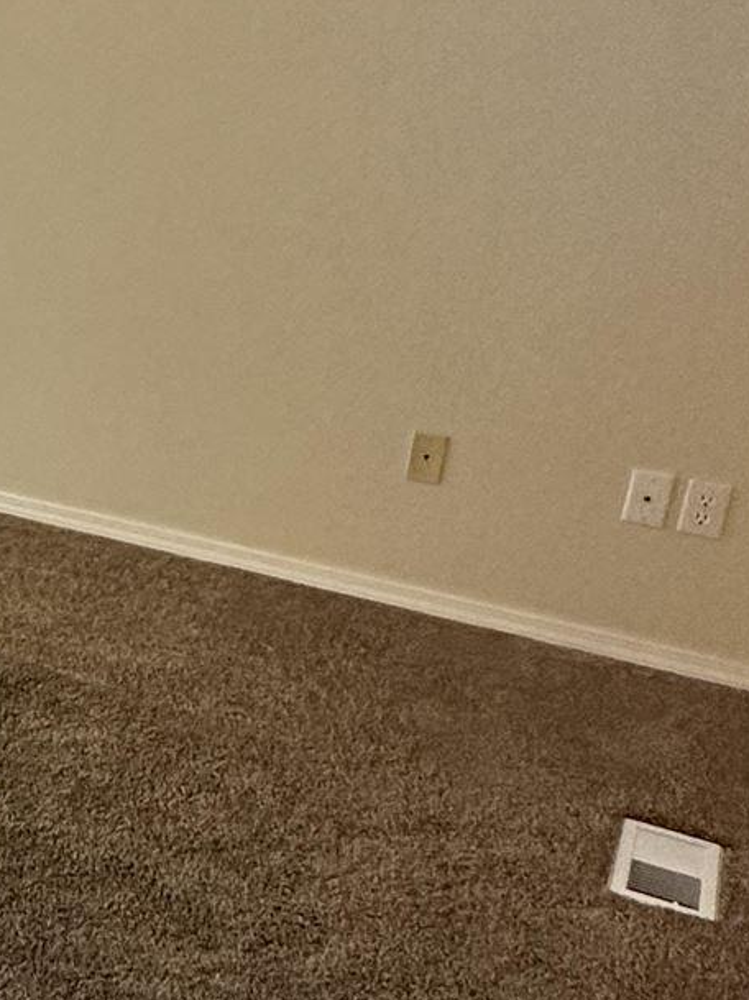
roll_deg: -0.6
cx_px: -466
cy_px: 430
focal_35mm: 53
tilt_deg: -16.7
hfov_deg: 21.5
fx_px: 1531
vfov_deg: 36.1
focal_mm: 2.22
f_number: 2.2
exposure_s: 1/60
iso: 320
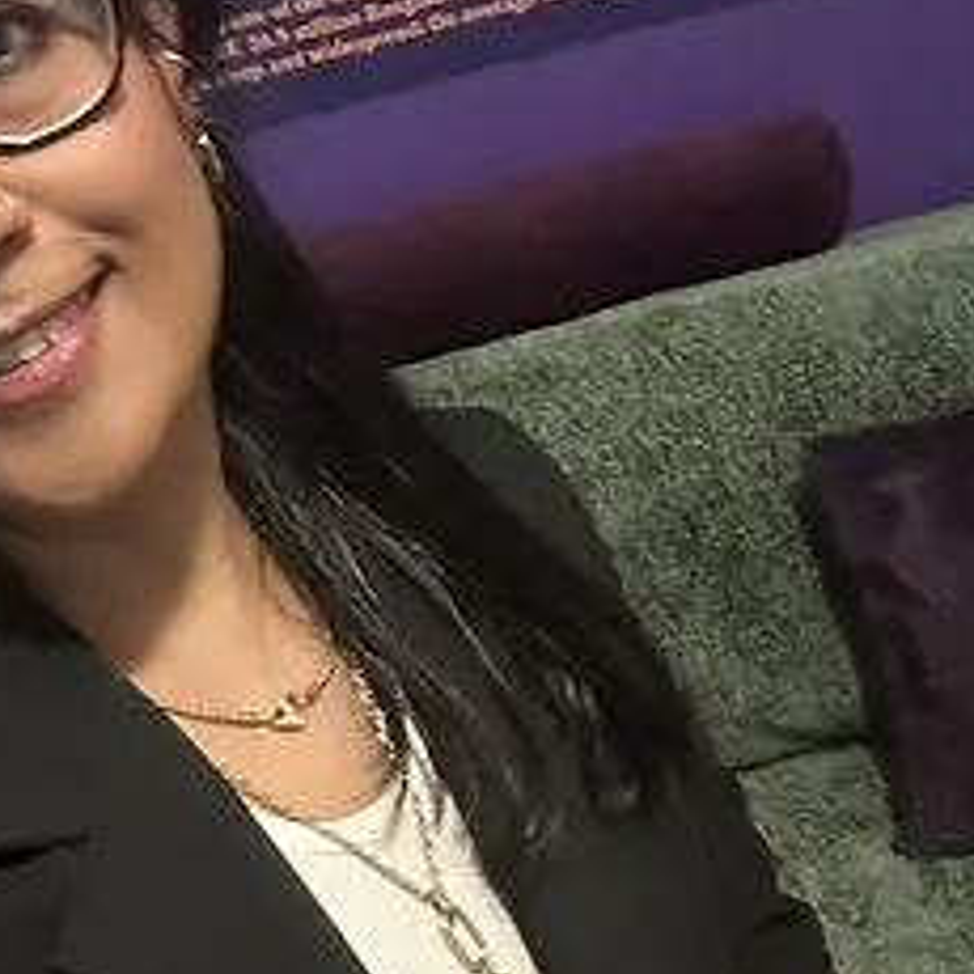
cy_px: 741
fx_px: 1687
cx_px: 453
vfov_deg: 31.6
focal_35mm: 53
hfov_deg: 32.2
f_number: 1.9
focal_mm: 2.69
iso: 640
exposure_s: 1/20
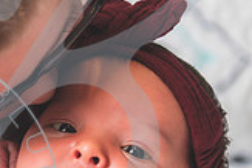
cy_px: 73
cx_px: -22
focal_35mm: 206
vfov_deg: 6.7
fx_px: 1443
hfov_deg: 9.9
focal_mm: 58
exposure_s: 1/100
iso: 100
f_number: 2.8
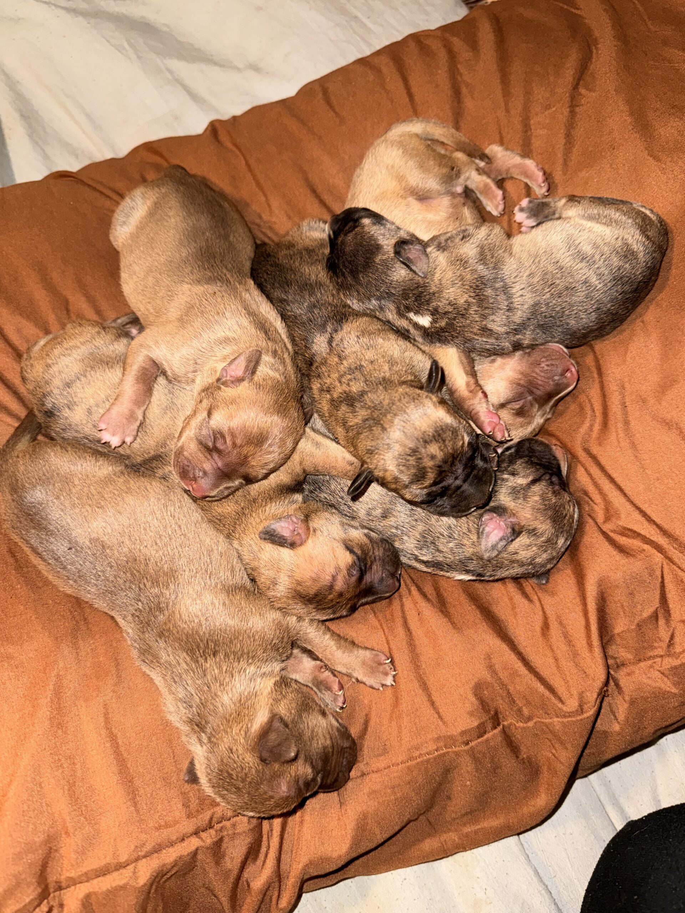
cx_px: 342
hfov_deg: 56.8
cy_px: 456
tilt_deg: -63.4
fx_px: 633
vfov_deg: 71.6
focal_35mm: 24
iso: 100
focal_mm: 6.76
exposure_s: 1/29
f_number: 1.78
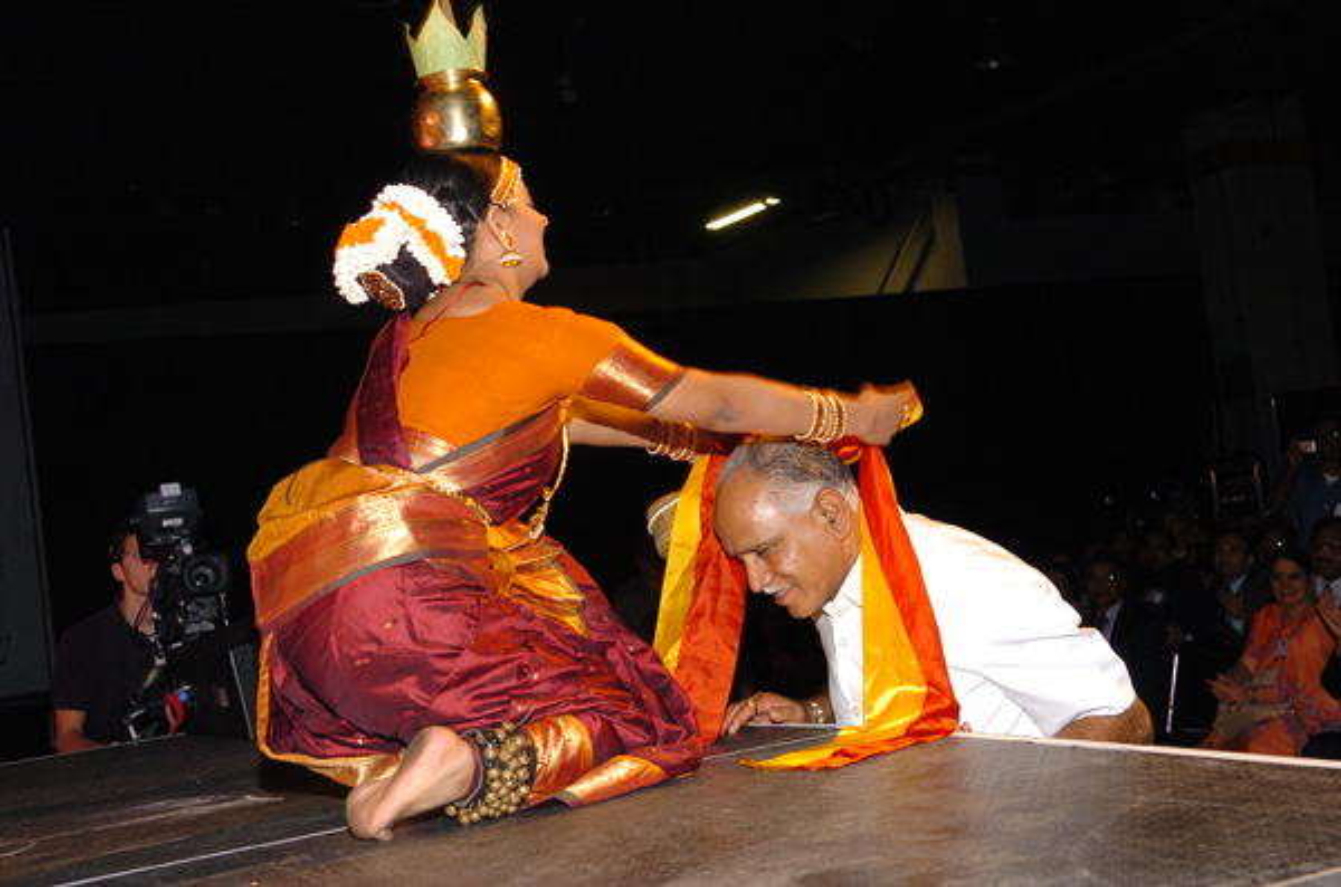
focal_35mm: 51
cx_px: 670
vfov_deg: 26.3
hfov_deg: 39.0
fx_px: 1895
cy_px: 444
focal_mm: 34
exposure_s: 1/30
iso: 400
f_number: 5
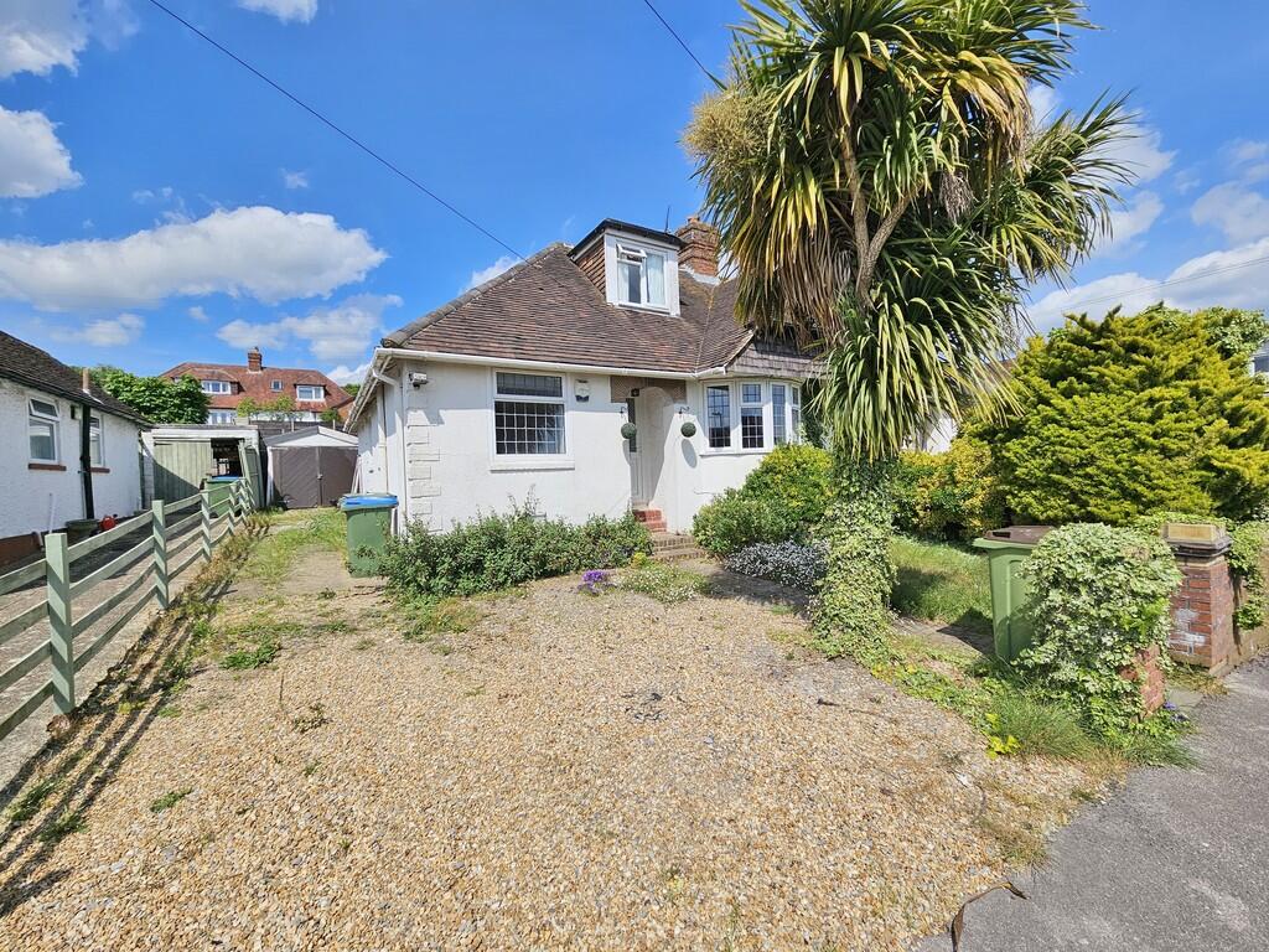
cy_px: 476
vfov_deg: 89.9
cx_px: 634
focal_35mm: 13
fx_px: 477
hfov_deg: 106.2
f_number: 2.2
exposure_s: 1/3717
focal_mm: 2.2
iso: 50
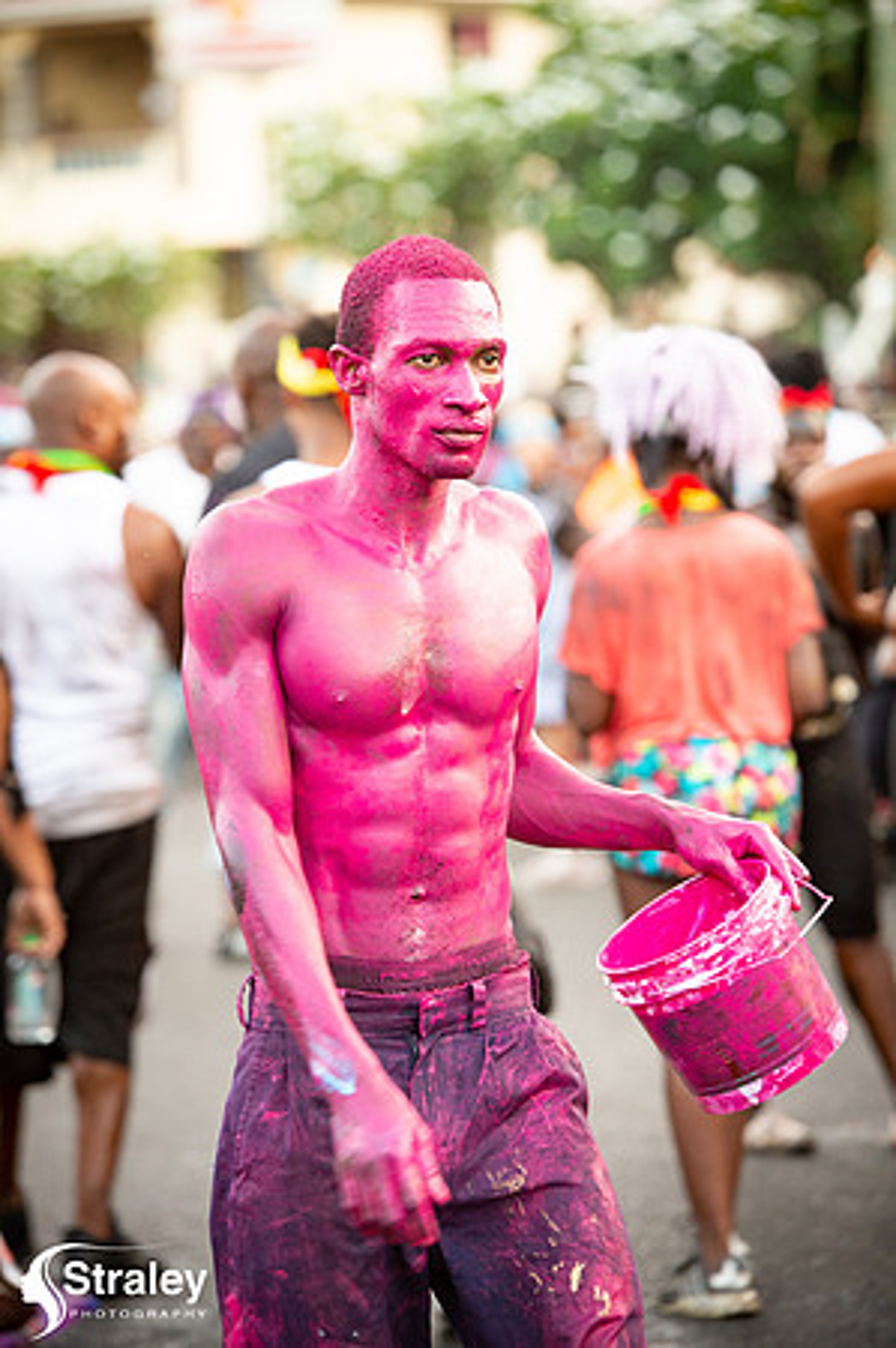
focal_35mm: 170
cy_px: 674
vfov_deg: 12.1
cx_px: 448
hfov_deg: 8.1
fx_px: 6361
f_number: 5
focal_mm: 170
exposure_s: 1/200
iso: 1100
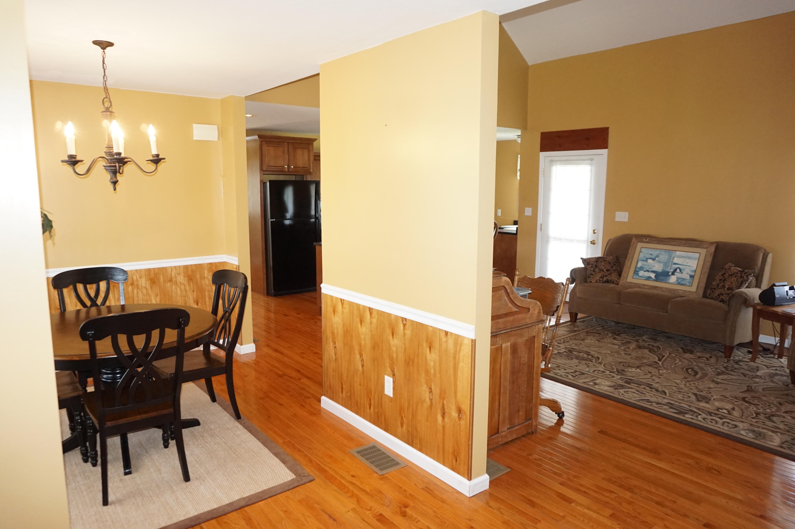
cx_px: 398
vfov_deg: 53.1
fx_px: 530
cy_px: 264
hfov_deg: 73.8
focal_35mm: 24
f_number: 4
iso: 1600
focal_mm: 16
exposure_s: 1/60
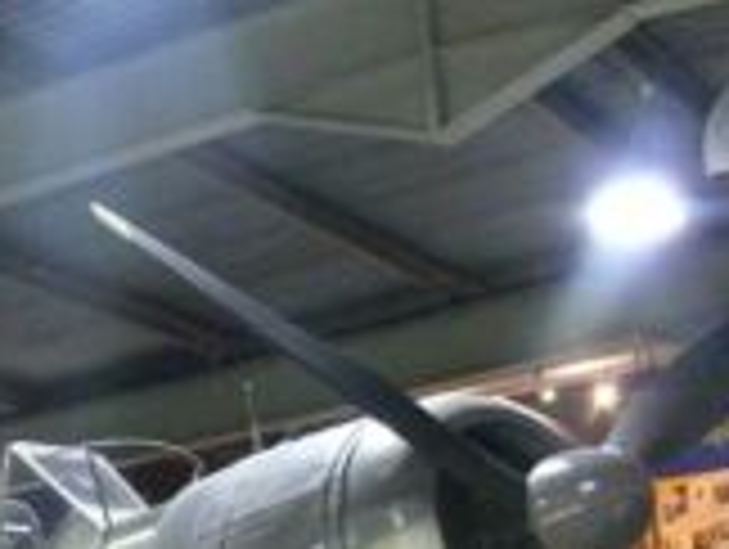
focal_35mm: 108
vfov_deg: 13.4
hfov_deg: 17.9
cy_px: 628
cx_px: 63
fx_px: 2278
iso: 800
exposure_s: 1/20
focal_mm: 7.4
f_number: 2.8
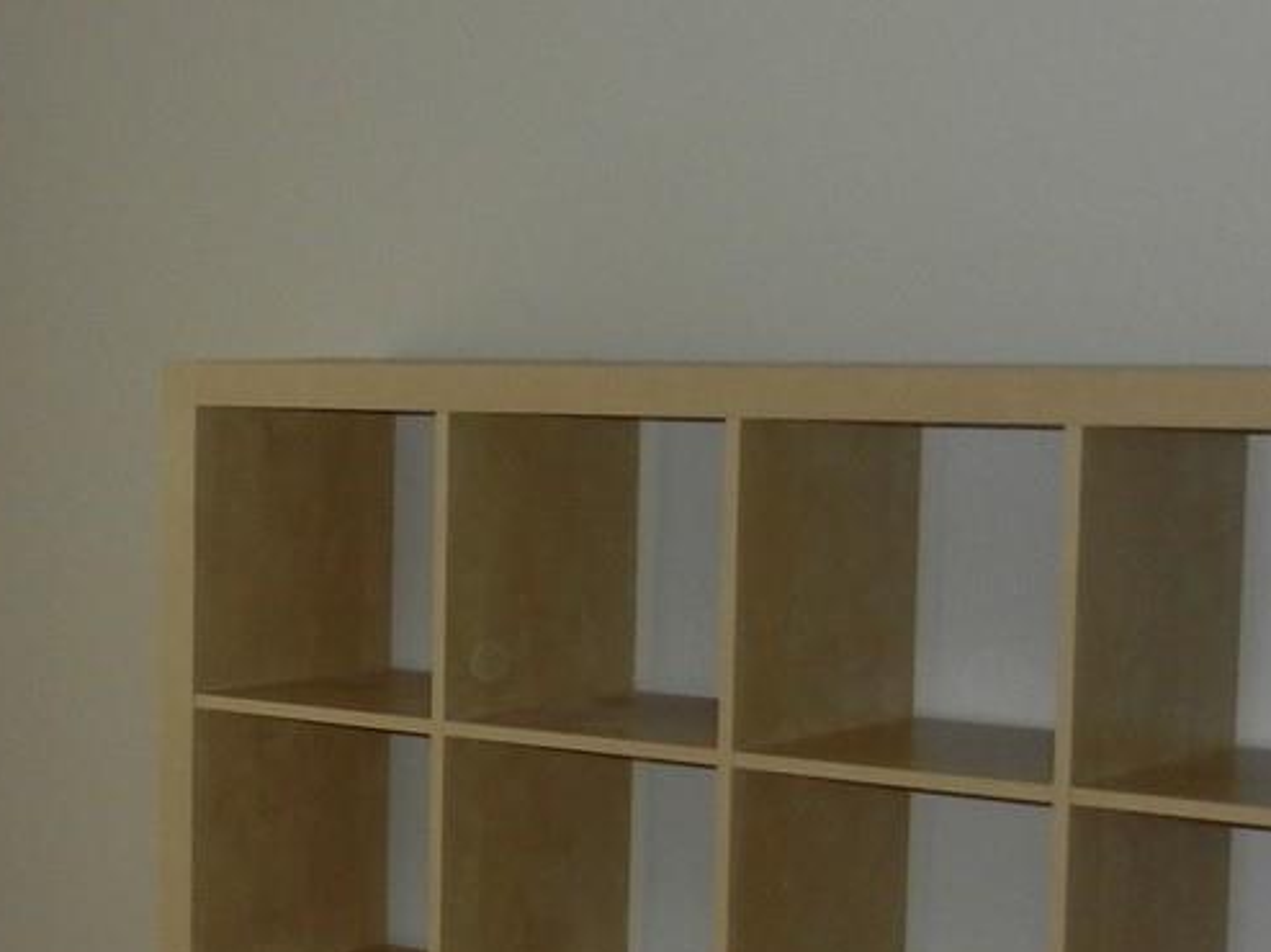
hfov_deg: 23.0
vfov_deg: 18.1
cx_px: -36
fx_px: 2973
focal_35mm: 81
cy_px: 677
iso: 160
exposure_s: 1/800
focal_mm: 4.5
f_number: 3.5
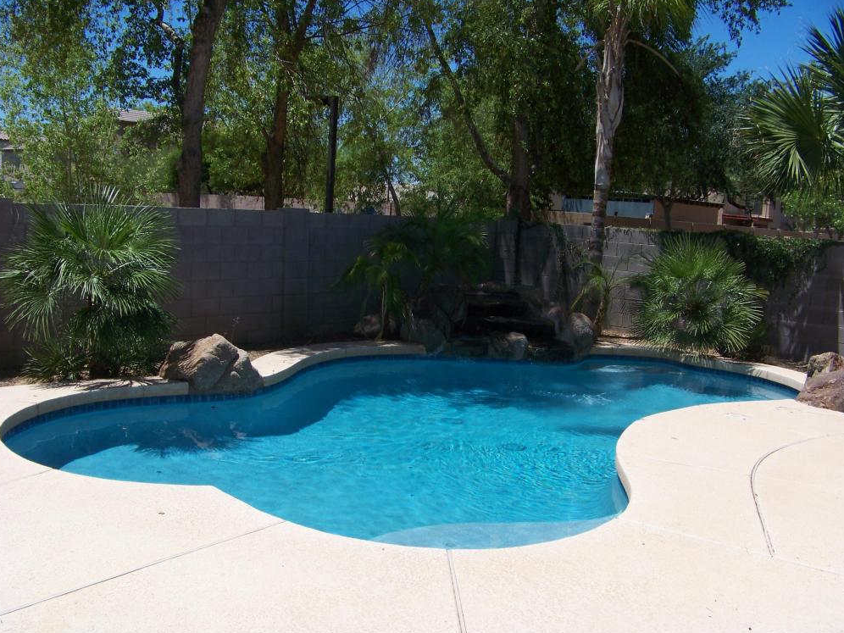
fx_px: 902
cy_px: 317
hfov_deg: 50.1
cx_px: 414
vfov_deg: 38.7
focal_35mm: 37
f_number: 4
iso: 64
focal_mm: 5.85
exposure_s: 1/800
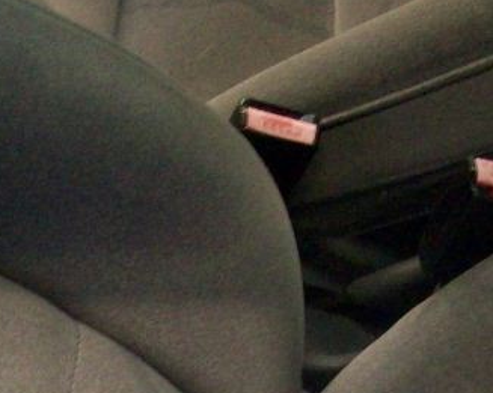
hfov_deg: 14.8
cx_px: 231
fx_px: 1895
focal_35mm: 130
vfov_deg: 11.4
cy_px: 572
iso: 200
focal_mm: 5.7
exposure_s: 1/8
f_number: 2.8
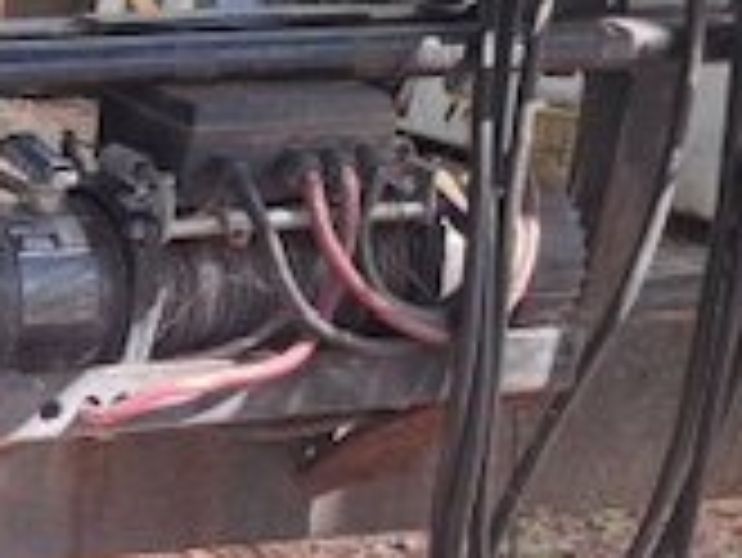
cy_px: 378
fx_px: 1995
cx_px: -472
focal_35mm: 93
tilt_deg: -19.7
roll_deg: +0.1
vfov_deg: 15.9
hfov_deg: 18.0
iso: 200
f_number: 1.78
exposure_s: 1/118
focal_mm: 6.76
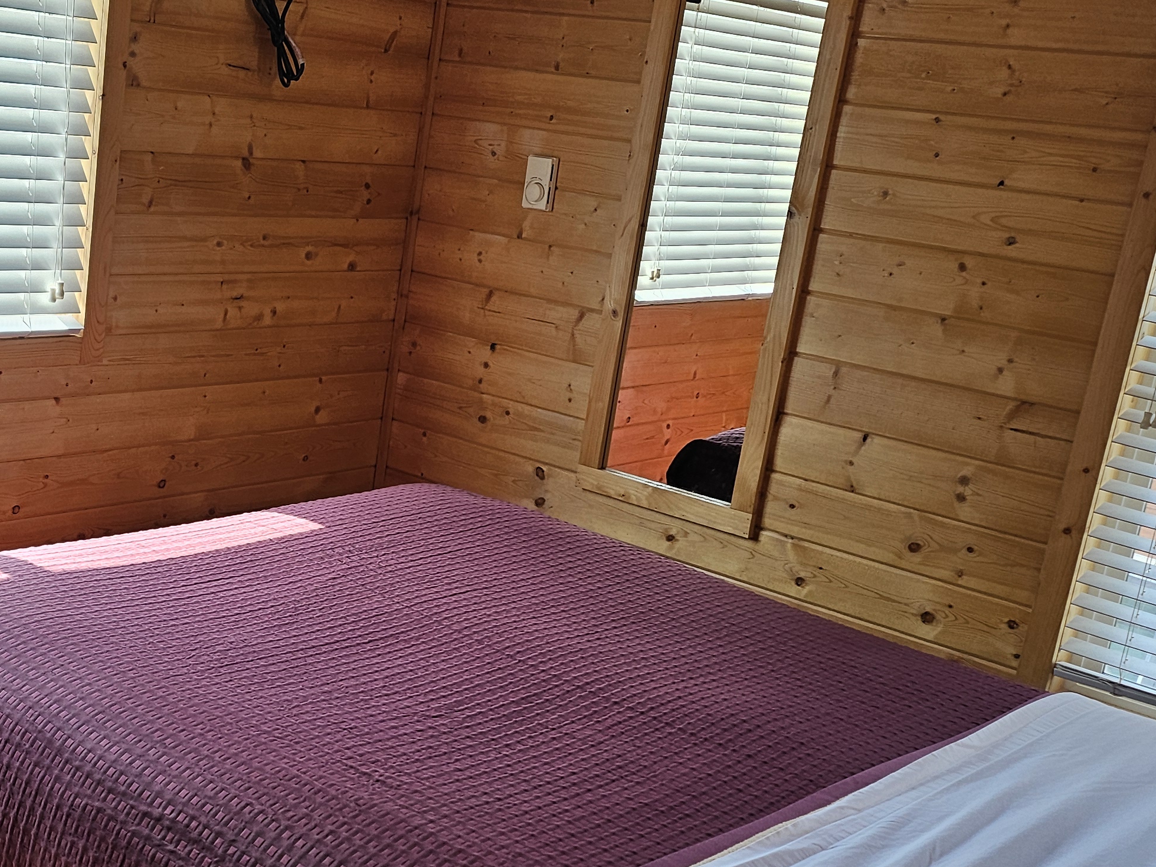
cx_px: 290
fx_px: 1636
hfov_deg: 37.9
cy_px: 516
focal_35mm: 49
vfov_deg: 29.6
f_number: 1.8
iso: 64
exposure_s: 1/180
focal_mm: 5
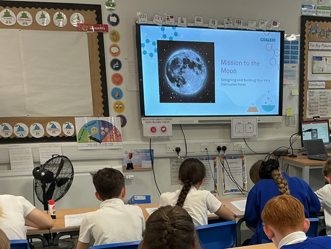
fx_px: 555
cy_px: 244
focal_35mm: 58
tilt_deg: -17.2
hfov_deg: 32.4
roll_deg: -0.4
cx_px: 262
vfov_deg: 24.2
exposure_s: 1/50
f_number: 1.8
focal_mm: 3
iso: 64
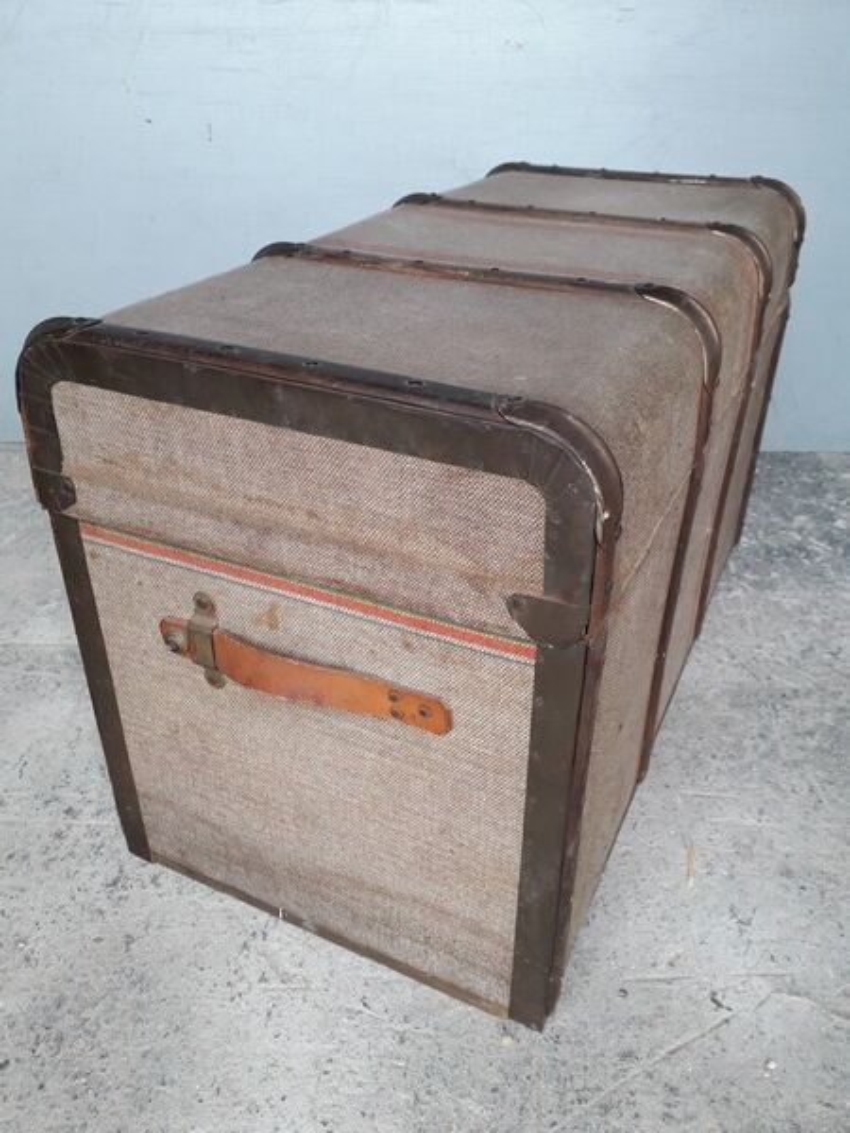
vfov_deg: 65.3
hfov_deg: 51.4
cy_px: 566
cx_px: 425
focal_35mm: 27
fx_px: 884
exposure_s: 1/100
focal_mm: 3.6
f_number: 1.9
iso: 80
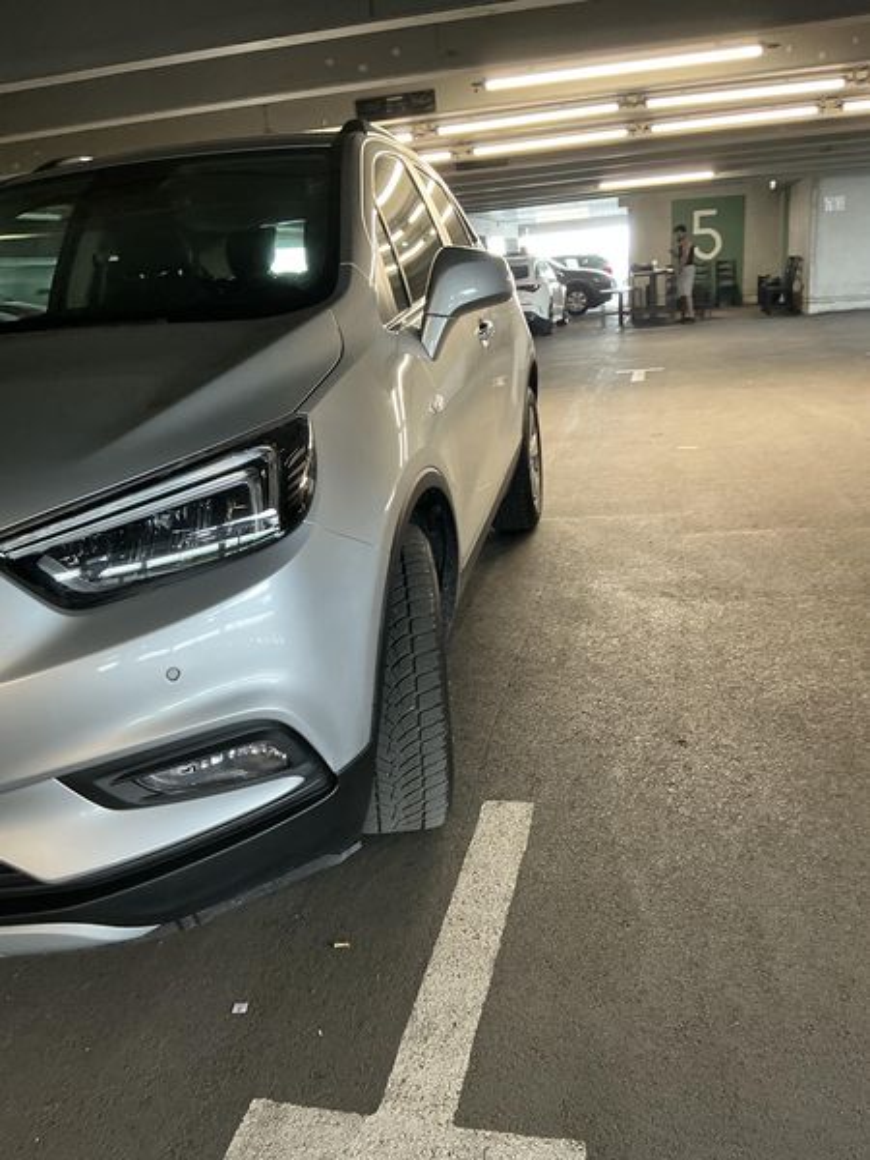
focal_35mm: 28
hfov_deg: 49.7
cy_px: 580
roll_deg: +4.3
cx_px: 435
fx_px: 938
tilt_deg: -17.1
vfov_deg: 63.4
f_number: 1.8
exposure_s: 1/50
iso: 160
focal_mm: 3
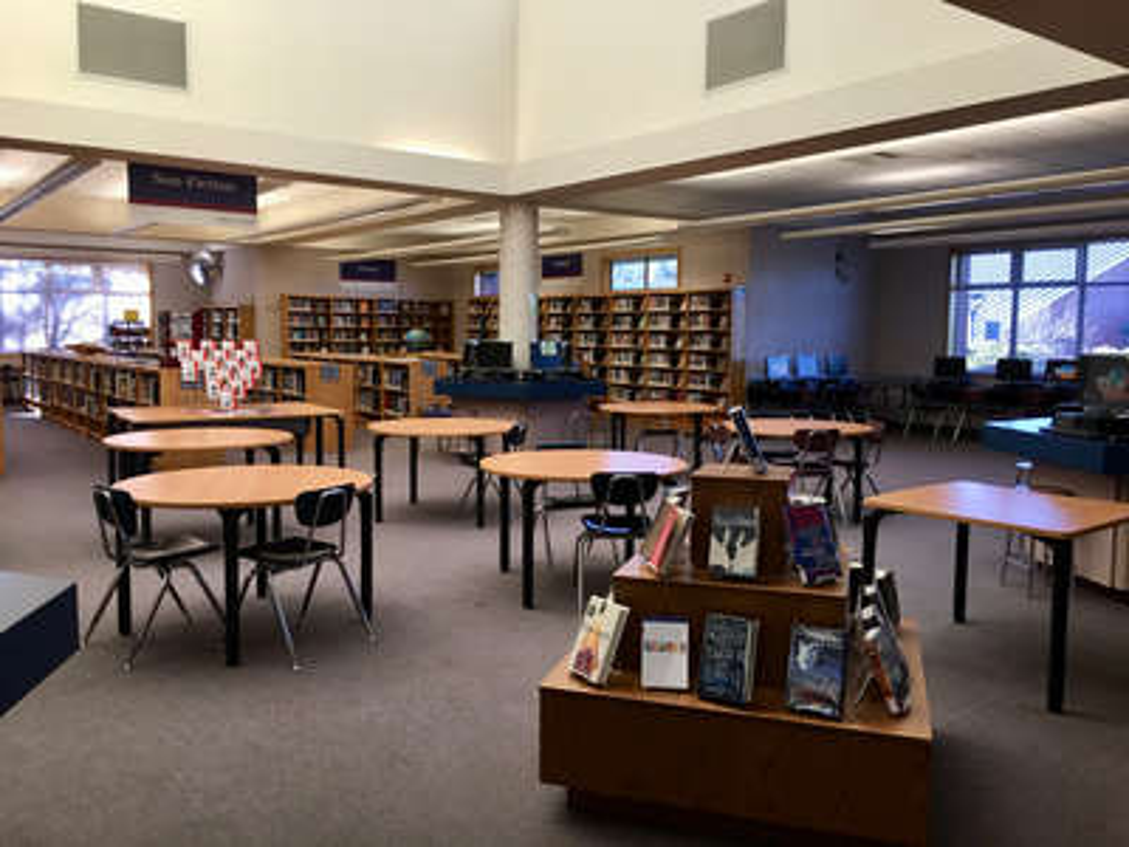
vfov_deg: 48.2
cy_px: 424
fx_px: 946
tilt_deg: -4.1
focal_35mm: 29
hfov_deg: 61.7
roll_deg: -0.4
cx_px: 564
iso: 32
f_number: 2.2
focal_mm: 4.15
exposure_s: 1/30
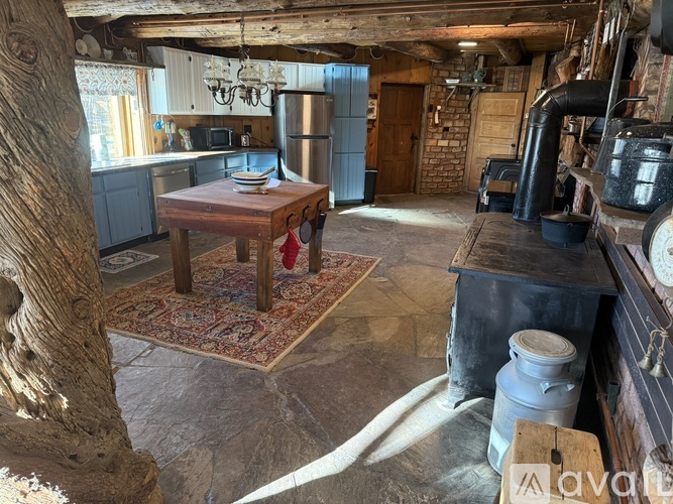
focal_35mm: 24
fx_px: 467
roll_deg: -1.5
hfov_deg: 71.6
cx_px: 336
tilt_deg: -16.8
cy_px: 252
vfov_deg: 56.8
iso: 250
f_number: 1.78
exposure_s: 1/60
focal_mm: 6.76
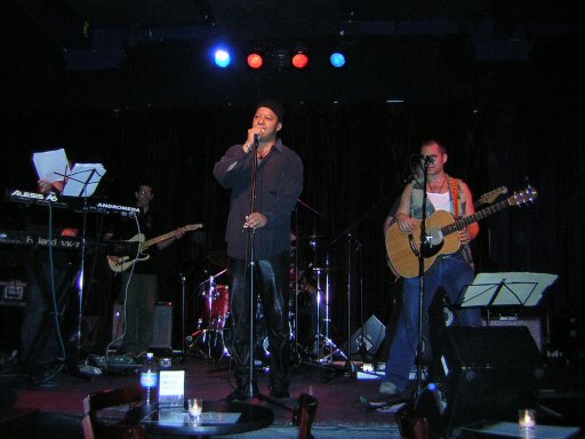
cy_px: 220
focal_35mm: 36
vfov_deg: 39.7
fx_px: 608
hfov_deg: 51.4
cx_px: 292
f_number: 2.6
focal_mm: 4.7
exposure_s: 1/60.1
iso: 200
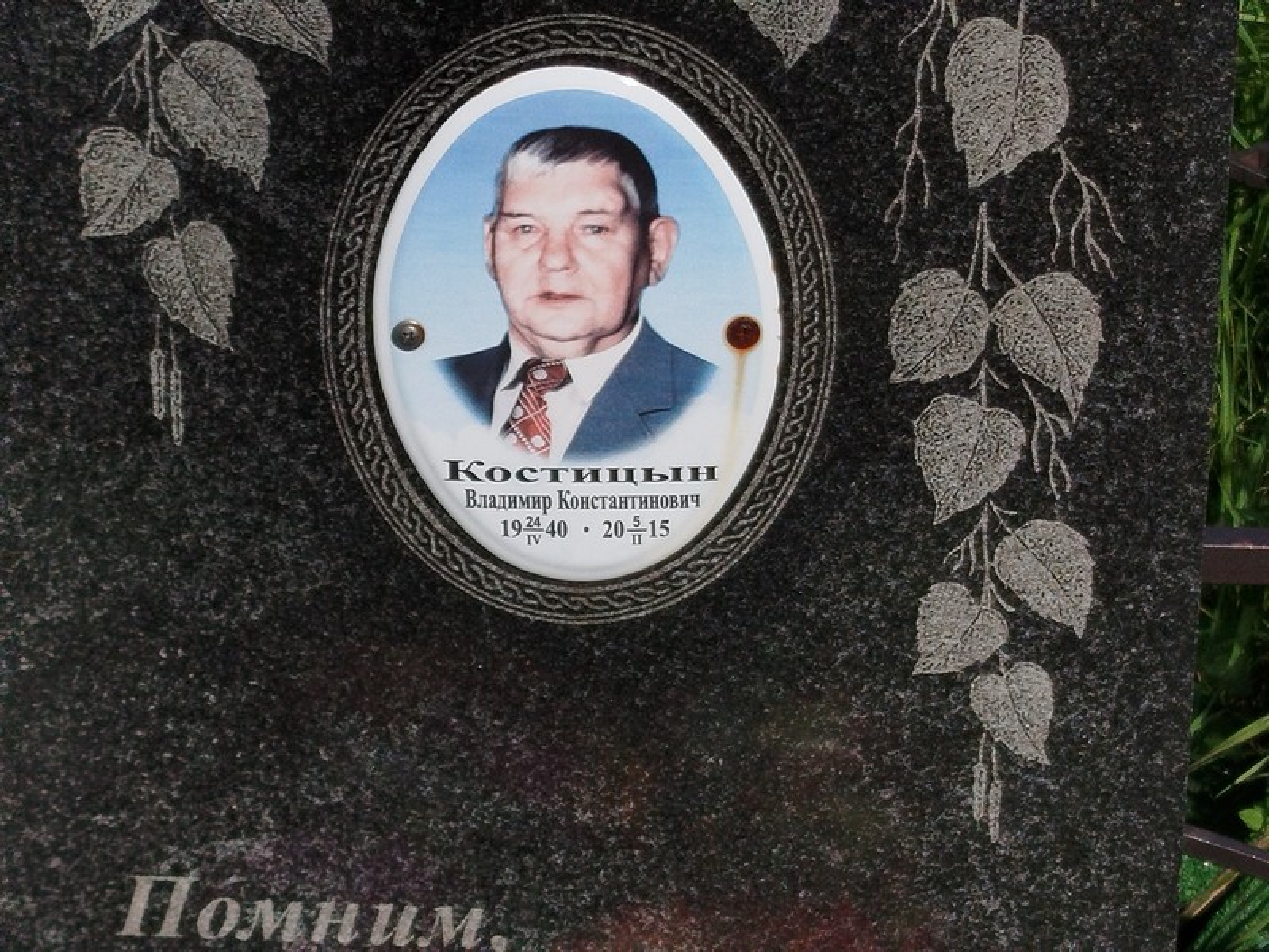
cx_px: 634
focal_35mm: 43
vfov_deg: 33.6
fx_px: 1576
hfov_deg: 43.9
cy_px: 476
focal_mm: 5.31
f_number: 1.7
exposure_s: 1/1695
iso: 50
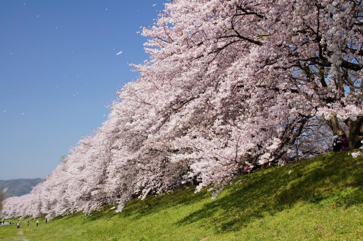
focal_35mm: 52
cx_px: 182
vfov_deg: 25.7
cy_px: 120
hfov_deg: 37.9
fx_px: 529
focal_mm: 35
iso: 100
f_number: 9
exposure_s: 1/60
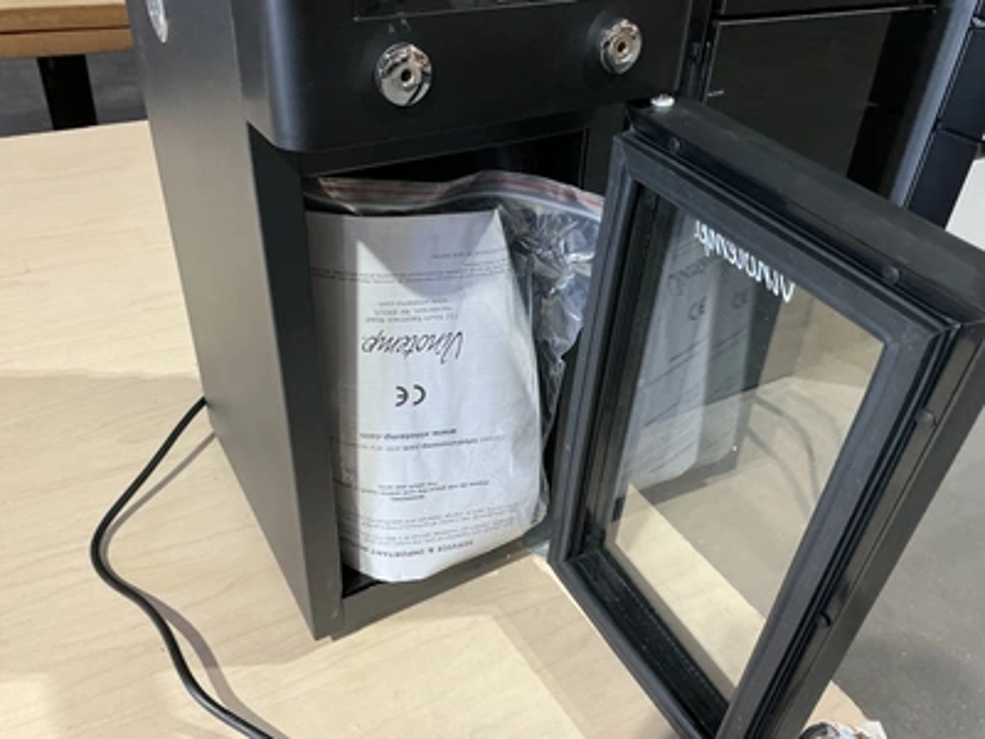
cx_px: 492
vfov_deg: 49.7
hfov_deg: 63.4
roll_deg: -4.5
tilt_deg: -34.9
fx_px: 797
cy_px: 370
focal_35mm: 28
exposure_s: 1/60
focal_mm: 3
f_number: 1.8
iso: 160
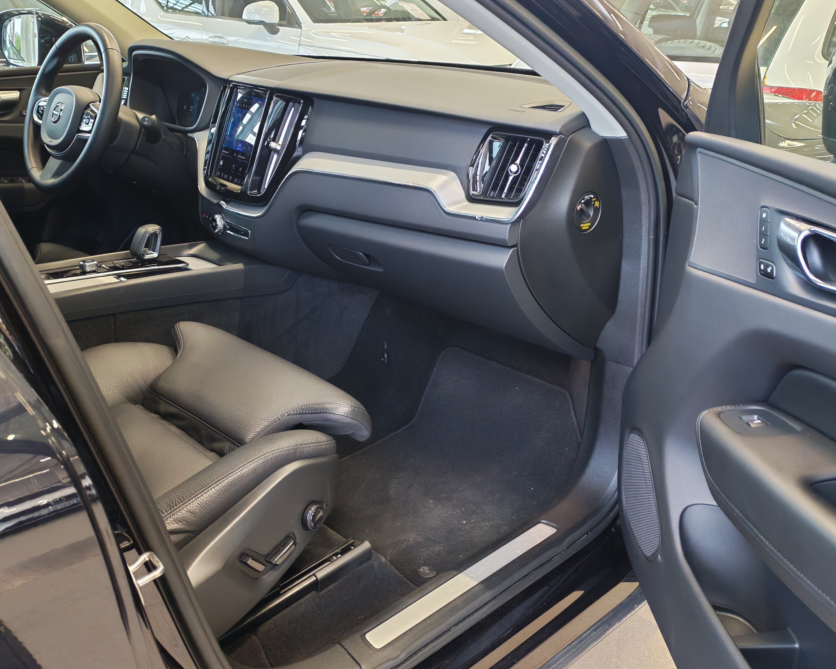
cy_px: 339
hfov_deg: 51.5
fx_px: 866
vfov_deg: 42.2
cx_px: 396
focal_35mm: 35
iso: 503
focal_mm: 6.12
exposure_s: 1/100
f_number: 1.9
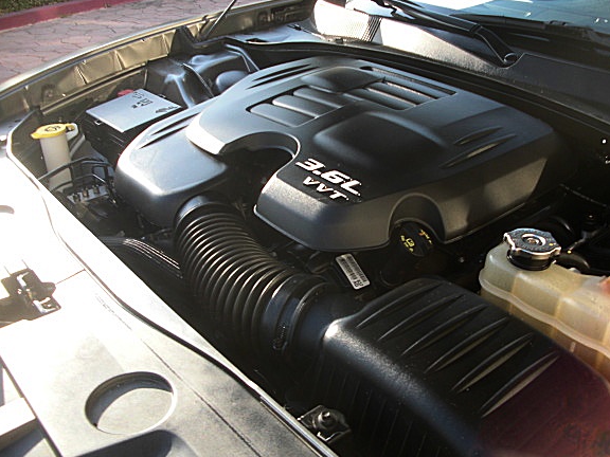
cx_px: 337
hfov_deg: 46.7
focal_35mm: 40
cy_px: 220
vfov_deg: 36.0
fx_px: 705
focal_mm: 6.3
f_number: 2.8
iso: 50
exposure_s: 1/125
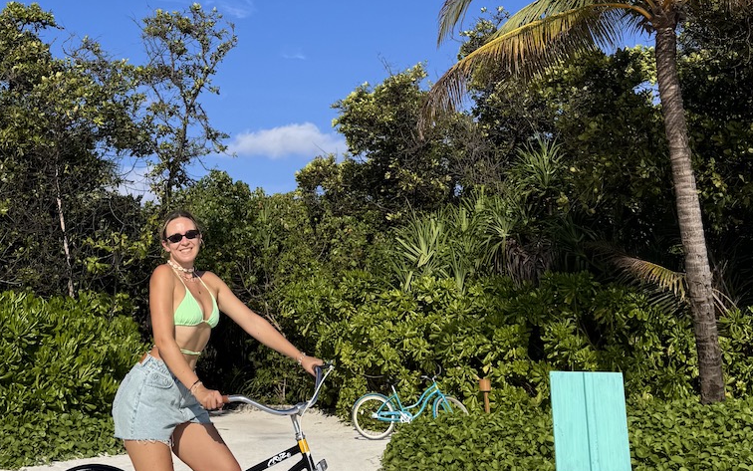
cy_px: 273
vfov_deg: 34.4
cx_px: 246
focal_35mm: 37
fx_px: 760
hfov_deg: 51.7
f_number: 1.78
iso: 80
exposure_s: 1/6410
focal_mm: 6.76
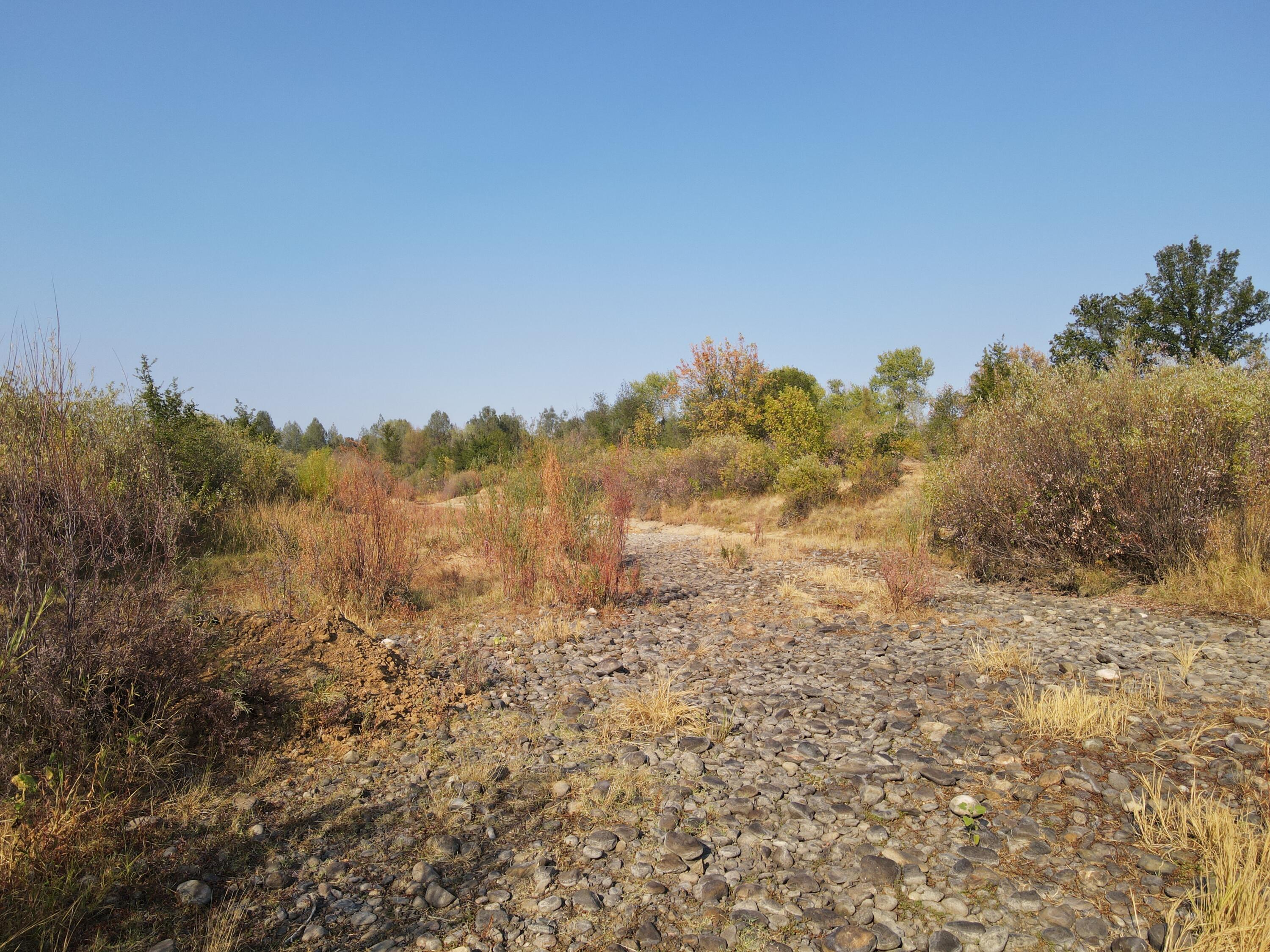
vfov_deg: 56.8
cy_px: 476
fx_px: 881
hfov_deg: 71.6
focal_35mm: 24
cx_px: 635
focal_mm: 4.5
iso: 100
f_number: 2.8
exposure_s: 1/640
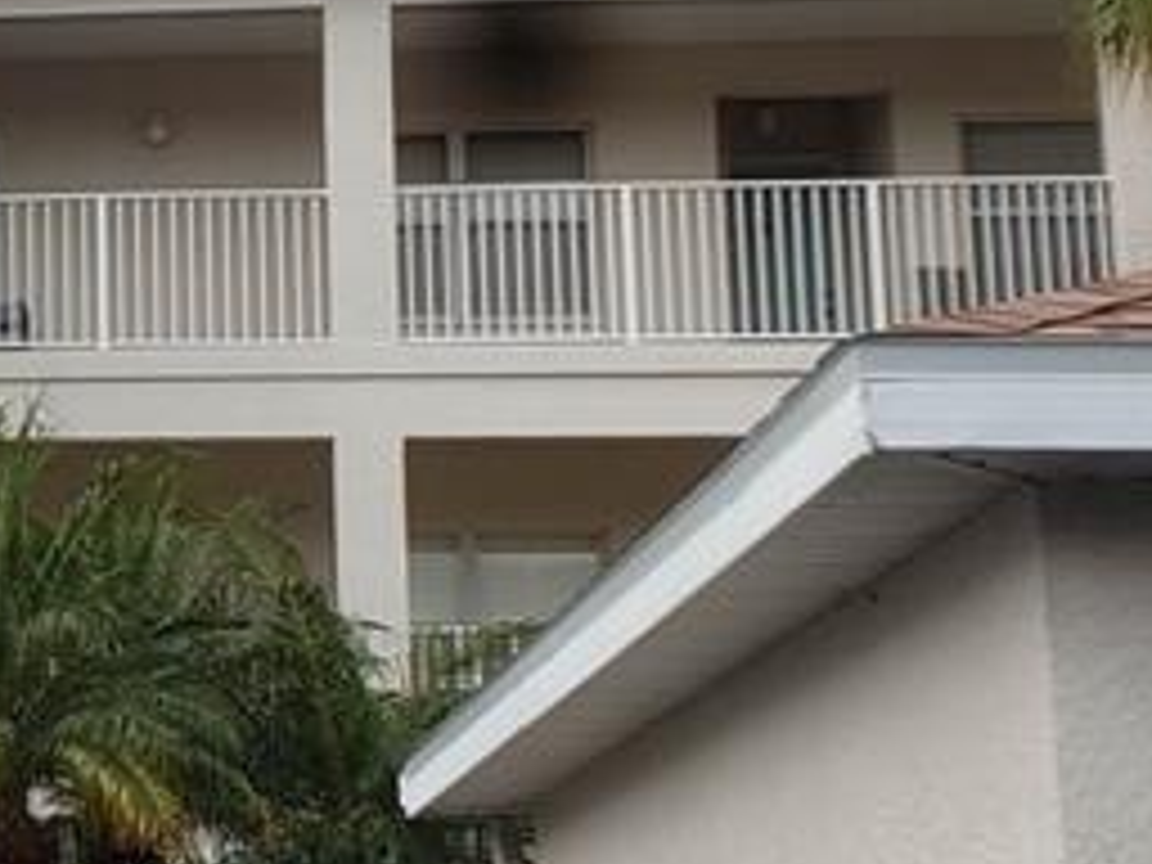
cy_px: 360
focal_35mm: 104
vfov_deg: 14.2
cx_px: -562
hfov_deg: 17.1
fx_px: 3461
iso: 50
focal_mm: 4.3
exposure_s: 1/1008
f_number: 2.4
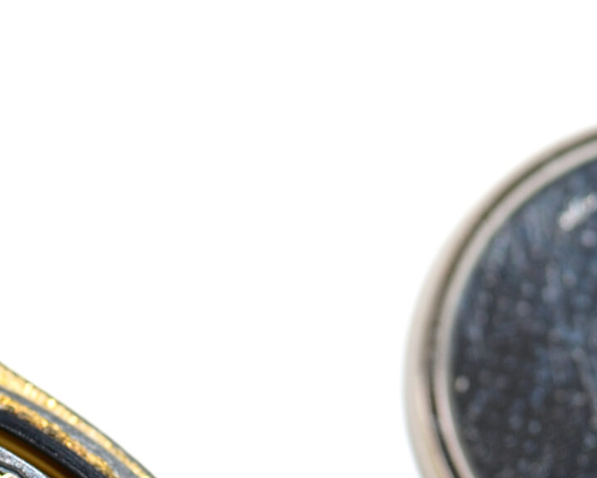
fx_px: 5848
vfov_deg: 4.7
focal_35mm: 331
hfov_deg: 5.8
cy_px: 649
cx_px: -81
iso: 100
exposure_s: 1/125
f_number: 10
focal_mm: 100
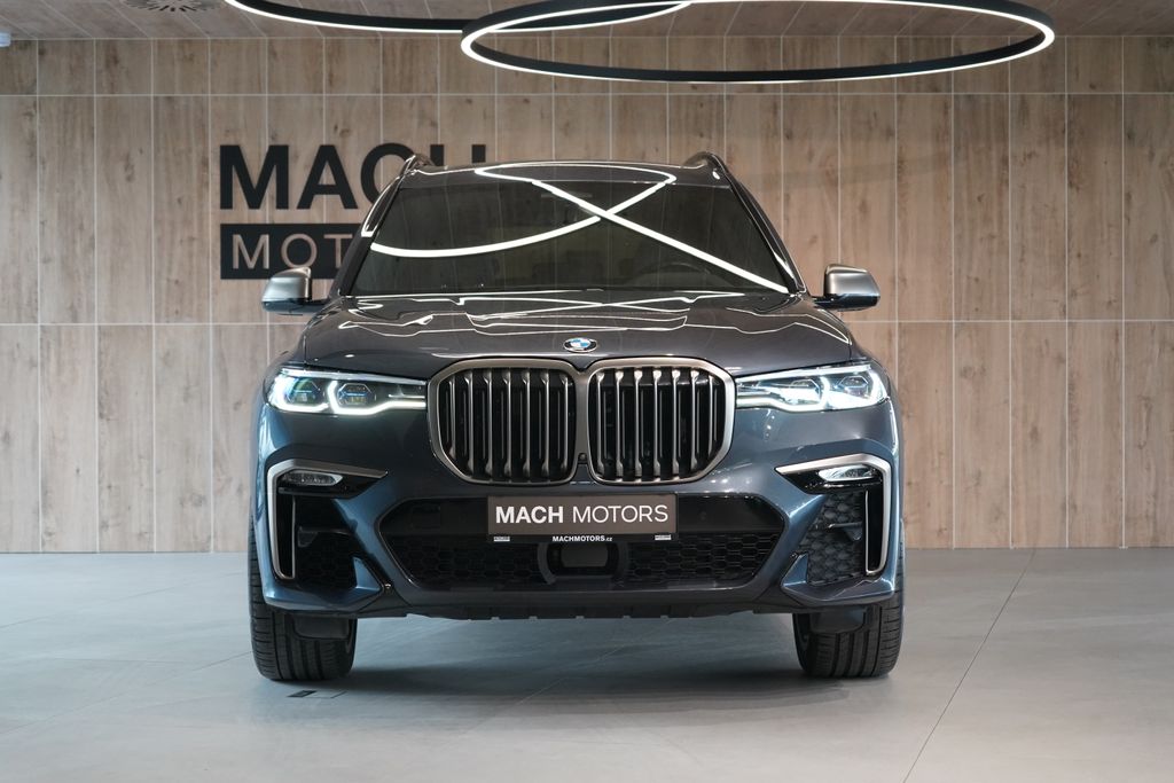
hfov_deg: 31.0
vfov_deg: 20.9
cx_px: 587
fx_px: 2120
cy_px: 392
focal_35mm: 65
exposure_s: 1/160
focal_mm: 65
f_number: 5.6
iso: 4000
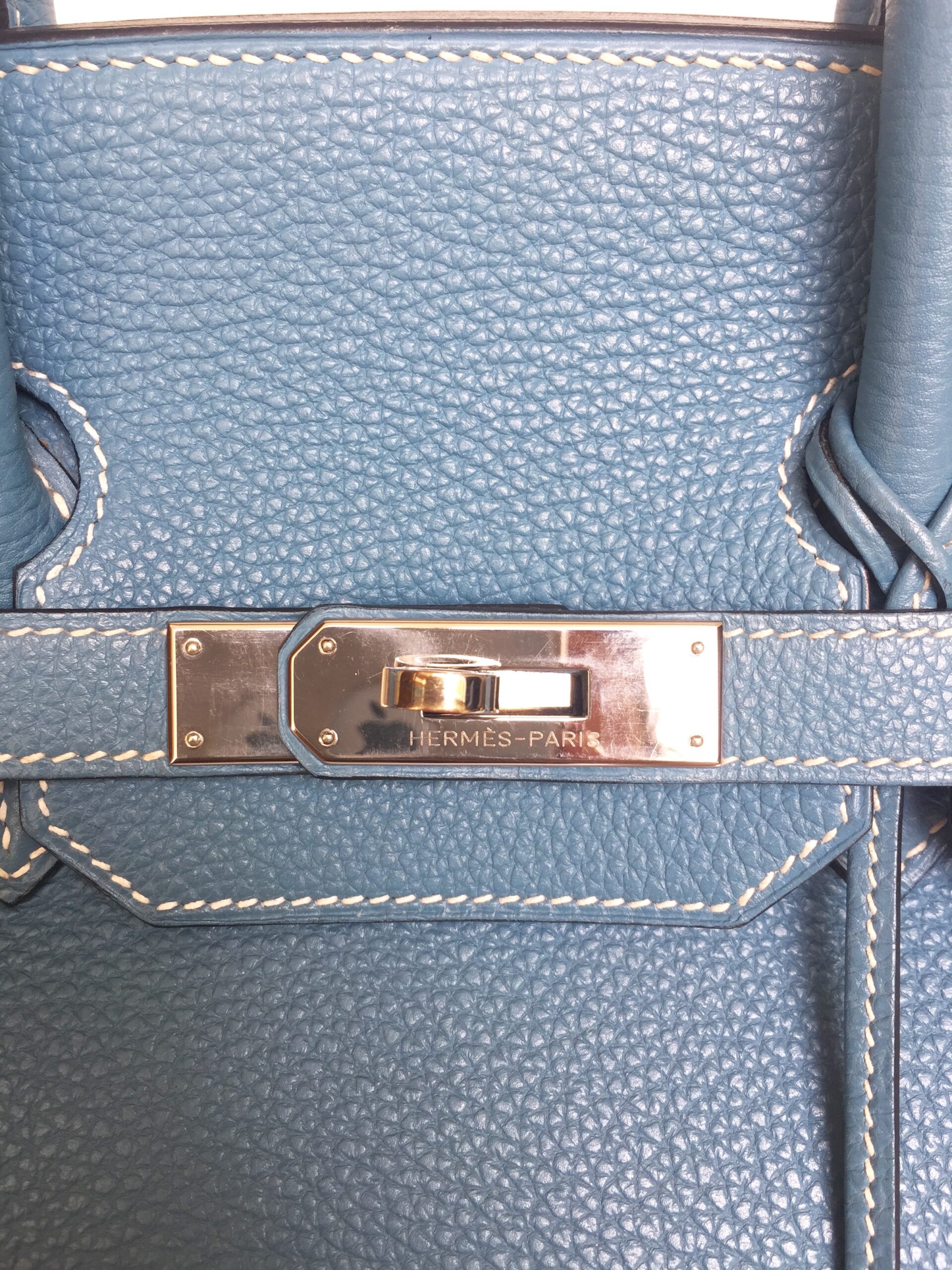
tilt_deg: -25.9
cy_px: 635
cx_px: 476
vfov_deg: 61.7
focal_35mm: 29
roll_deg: +0.3
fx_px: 1063
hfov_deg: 48.2
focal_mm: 4.15
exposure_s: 1/128
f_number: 2.2
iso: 32
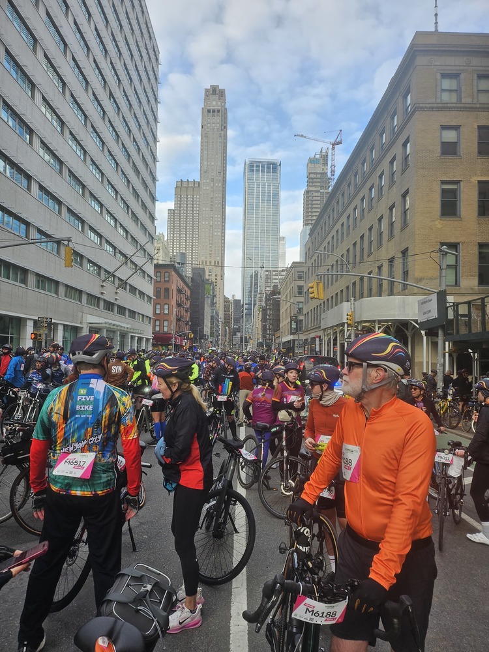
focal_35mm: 24
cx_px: 244
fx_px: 452
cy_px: 326
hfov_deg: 56.8
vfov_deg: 71.6
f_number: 1.8
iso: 50
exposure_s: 1/441
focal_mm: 5
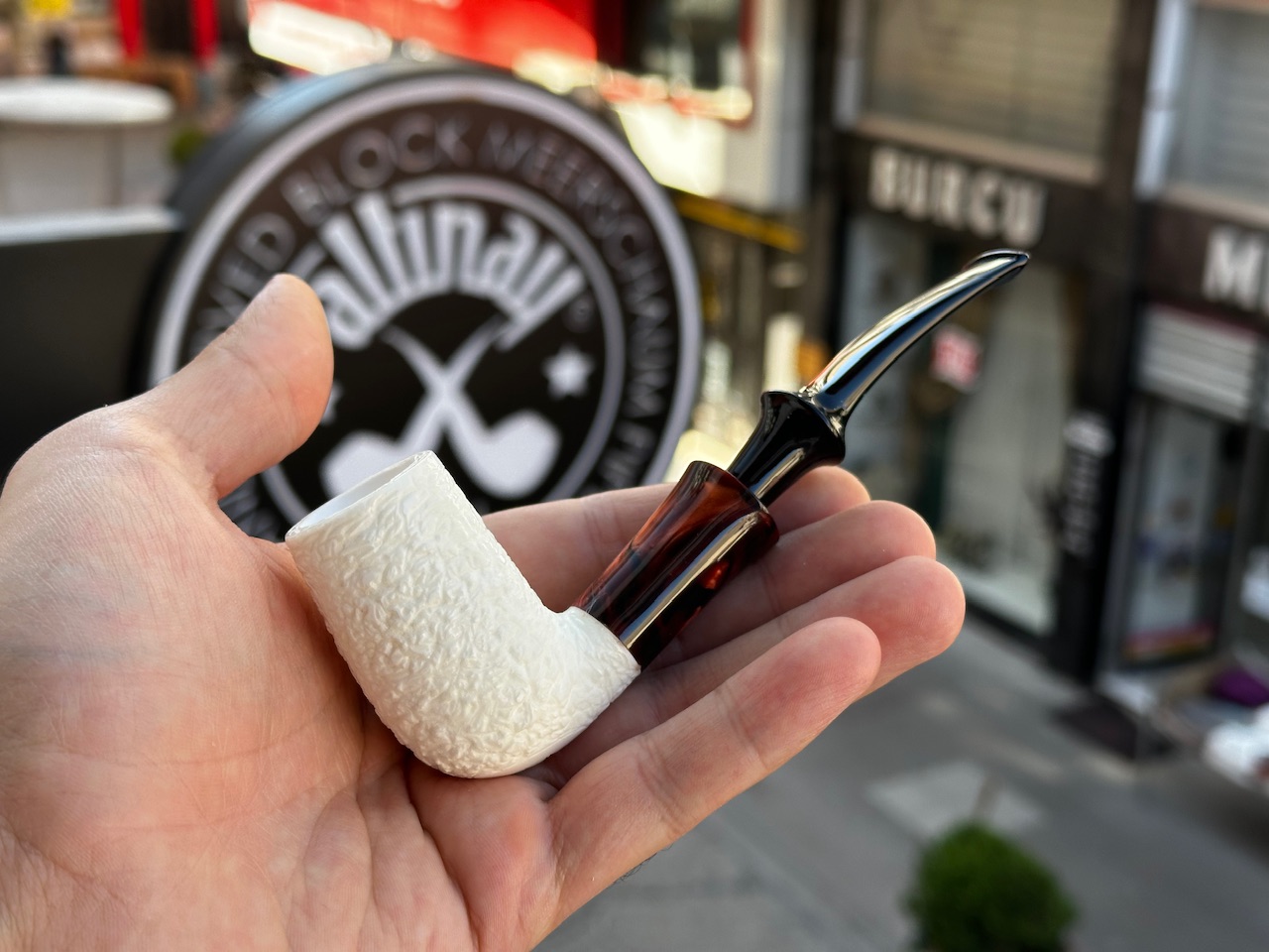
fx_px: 1760
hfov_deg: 39.7
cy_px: 476
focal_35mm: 48
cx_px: 634
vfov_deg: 30.3
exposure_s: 1/612
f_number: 1.78
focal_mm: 6.86
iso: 64
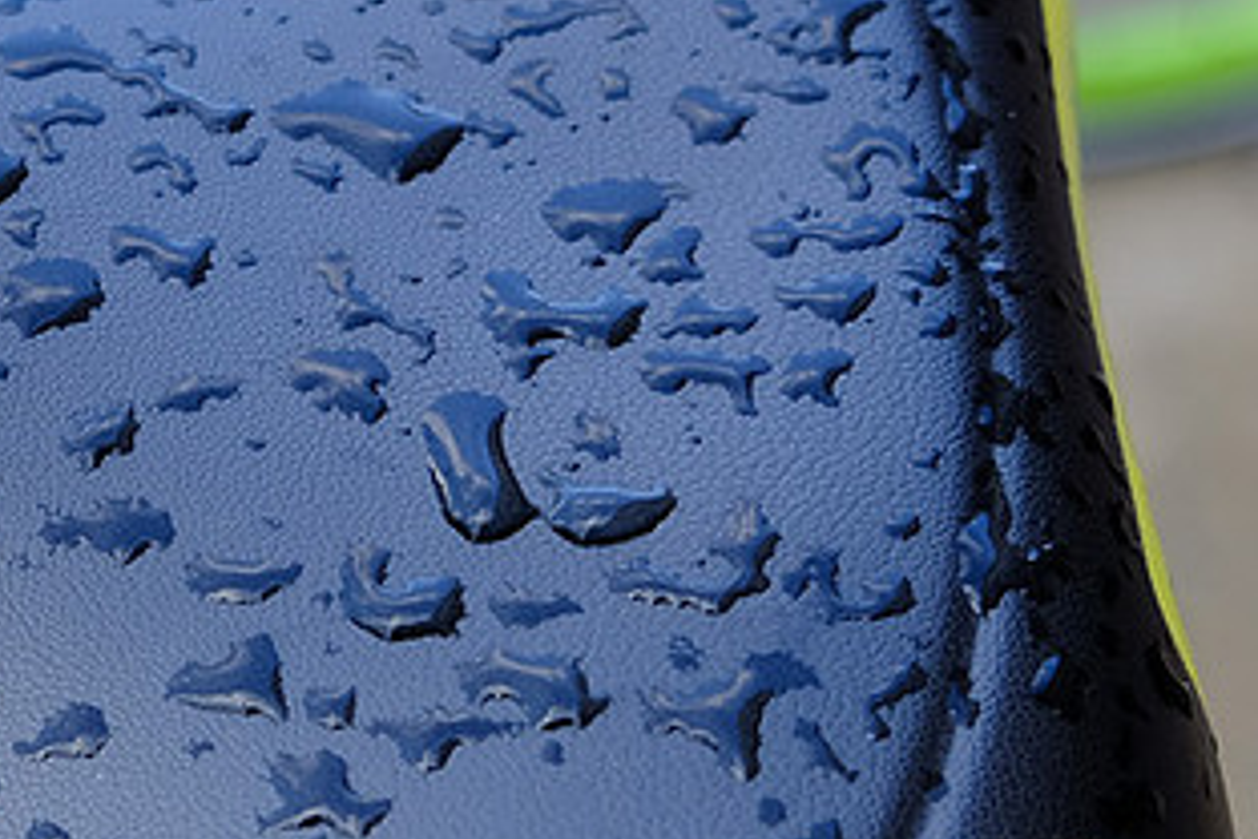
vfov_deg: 9.7
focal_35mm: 141
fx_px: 4927
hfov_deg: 14.1
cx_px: -262
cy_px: 528
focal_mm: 26.5
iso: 200
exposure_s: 1/160
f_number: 3.6
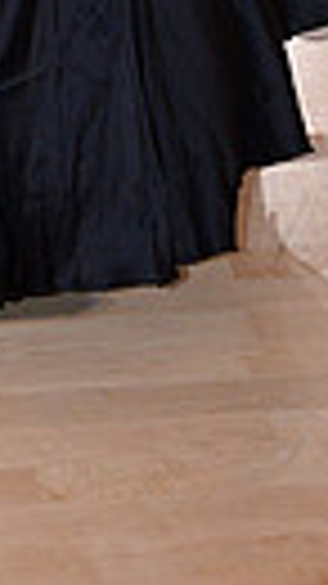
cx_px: 115
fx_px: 3483
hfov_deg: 5.4
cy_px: -716
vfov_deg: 8.9
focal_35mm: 225
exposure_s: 1/250
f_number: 7.1
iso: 2000
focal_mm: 48
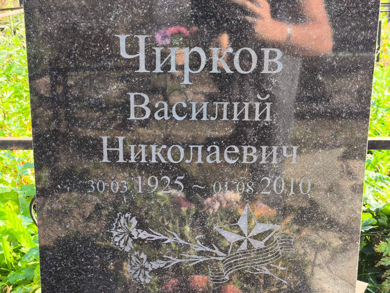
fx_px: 564
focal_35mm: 50
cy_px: 146
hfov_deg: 38.2
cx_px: 195
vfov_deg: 29.1
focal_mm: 4.71
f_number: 1.7
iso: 50
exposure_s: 1/177
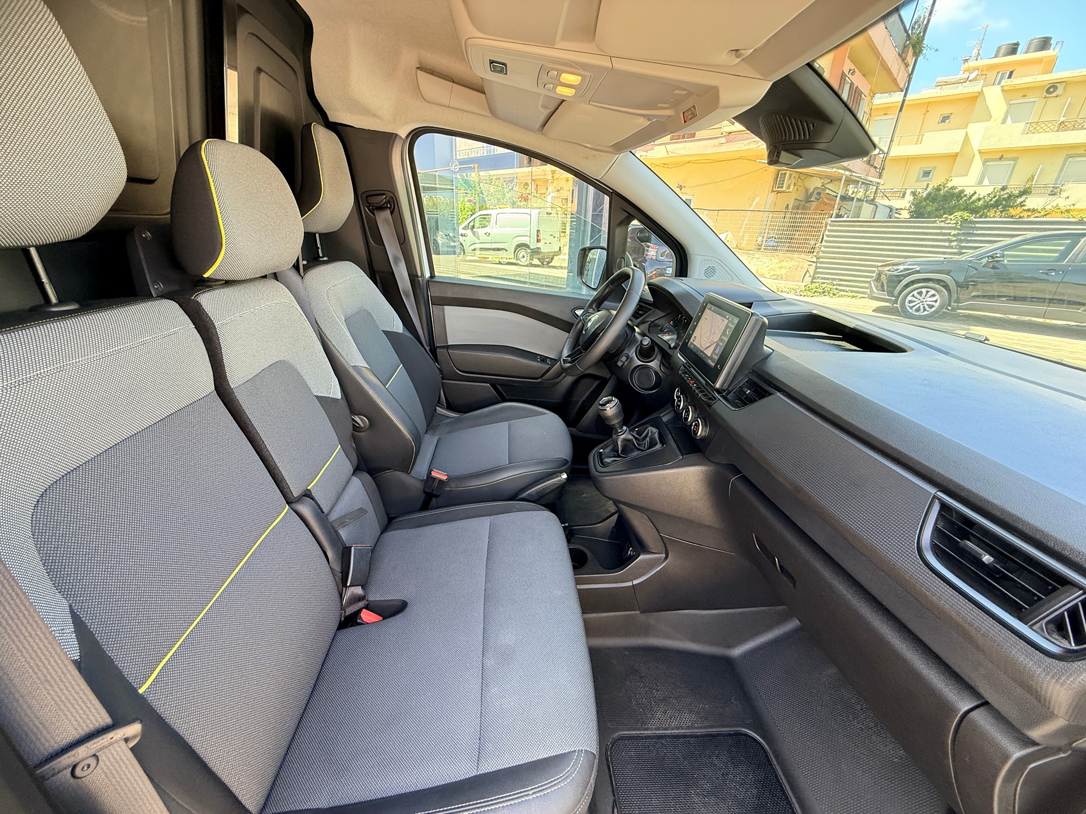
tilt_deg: -21.3
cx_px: 543
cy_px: 407
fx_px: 439
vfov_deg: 85.7
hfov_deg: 102.1
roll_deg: -2.8
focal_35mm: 14
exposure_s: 1/99
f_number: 2.2
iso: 200
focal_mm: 2.22
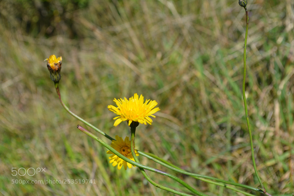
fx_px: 588
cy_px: 98
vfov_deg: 18.9
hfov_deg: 28.1
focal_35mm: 72
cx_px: 147
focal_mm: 48
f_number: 8
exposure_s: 1/250
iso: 110
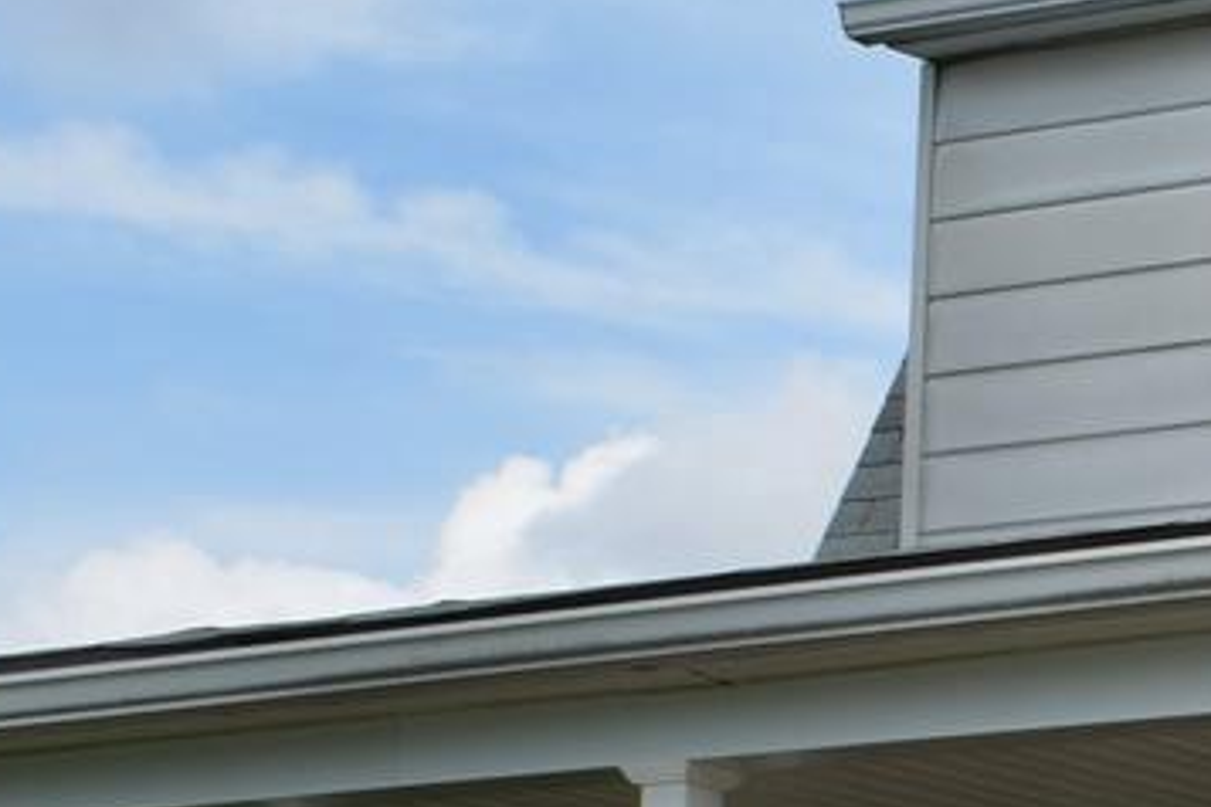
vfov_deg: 8.5
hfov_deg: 11.9
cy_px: 1482
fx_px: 5214
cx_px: 2395
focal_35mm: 155
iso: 100
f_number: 10
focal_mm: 18
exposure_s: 1/200
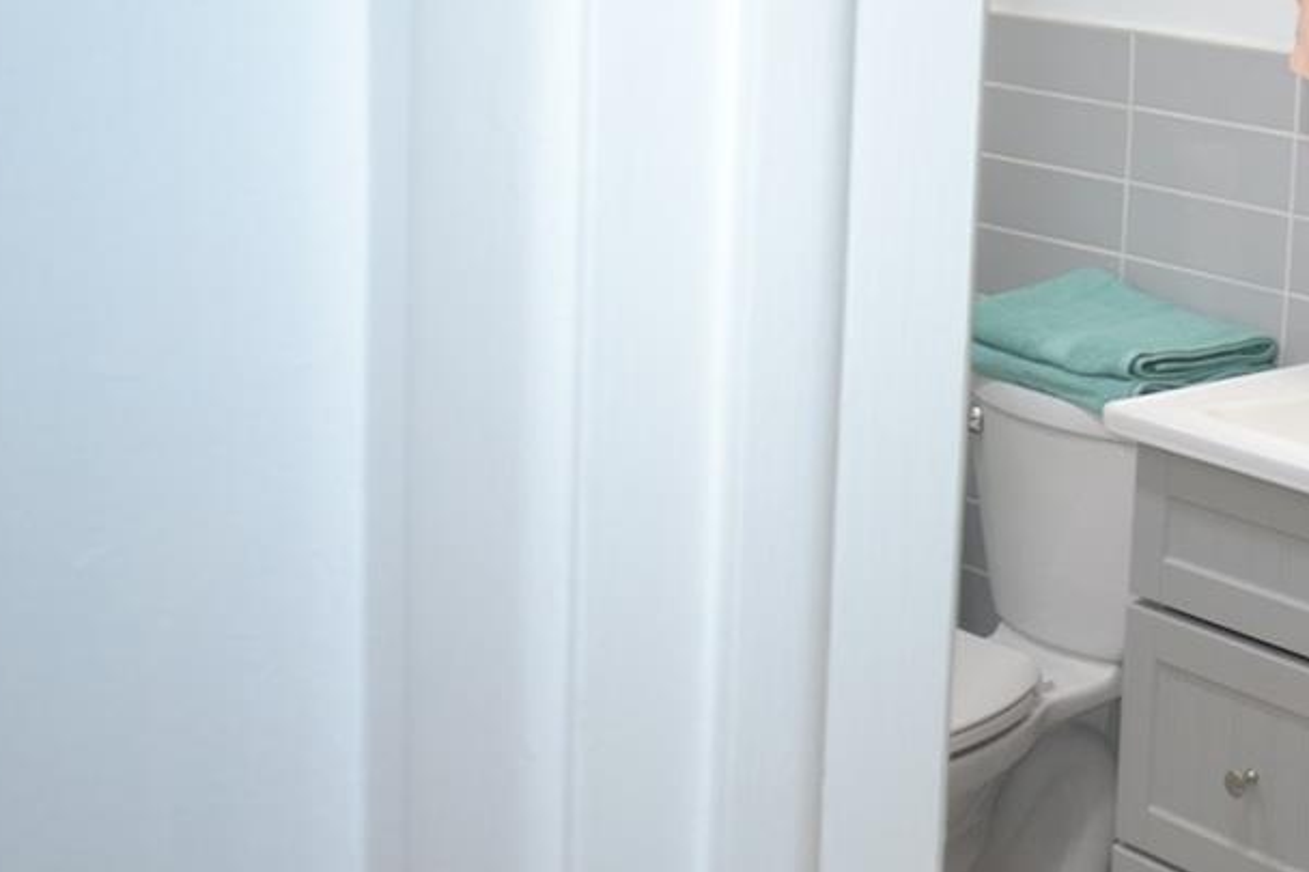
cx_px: 1656
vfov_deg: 25.9
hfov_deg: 31.1
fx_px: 1865
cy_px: 177
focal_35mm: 51
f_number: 3.8
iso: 400
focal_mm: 13
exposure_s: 1/60
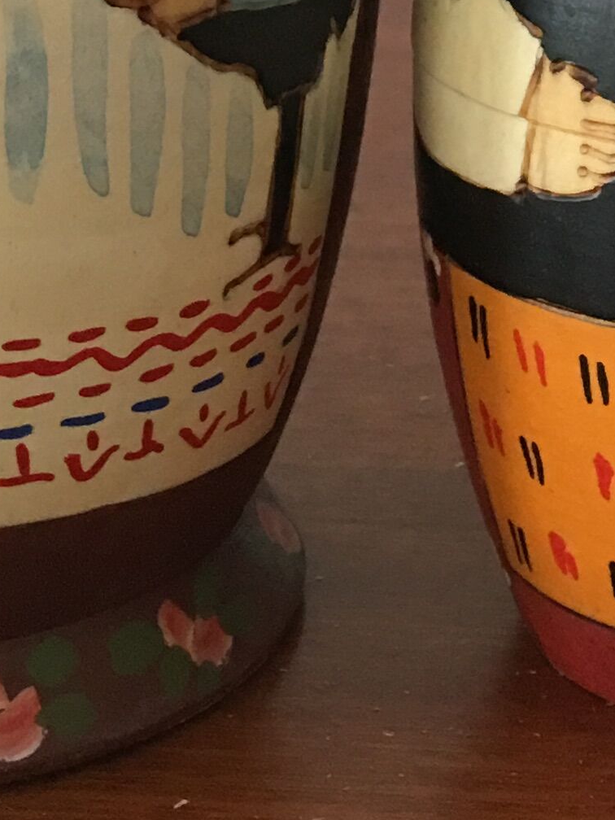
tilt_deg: -3.3
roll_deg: -0.7
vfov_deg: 15.3
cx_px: 582
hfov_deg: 12.6
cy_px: -501
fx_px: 2748
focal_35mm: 116
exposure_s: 1/17
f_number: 2.2
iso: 80
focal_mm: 4.15
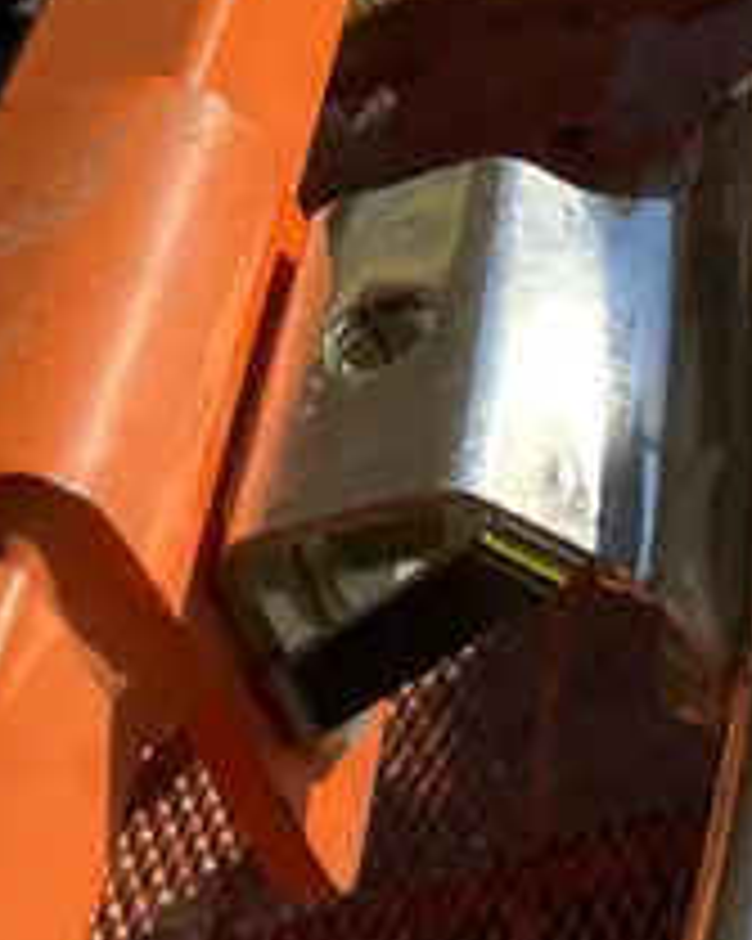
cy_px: -2
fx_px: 2478
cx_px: 1040
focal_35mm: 89
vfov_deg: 20.8
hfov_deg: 16.1
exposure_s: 1/1795
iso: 50
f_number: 1.6
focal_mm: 4.2
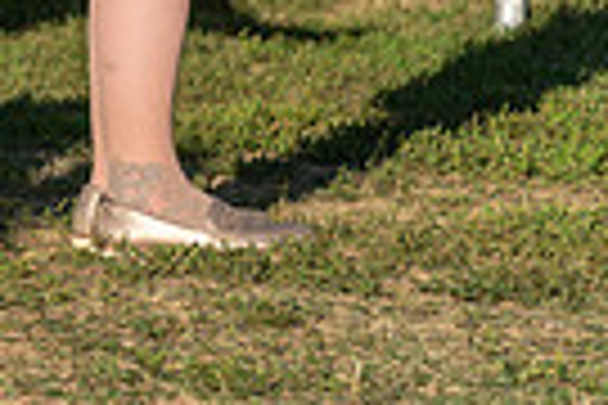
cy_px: -443
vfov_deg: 2.5
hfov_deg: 3.7
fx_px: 9237
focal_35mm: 547
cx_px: -567
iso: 125
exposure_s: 1/1250
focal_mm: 127
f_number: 4.5
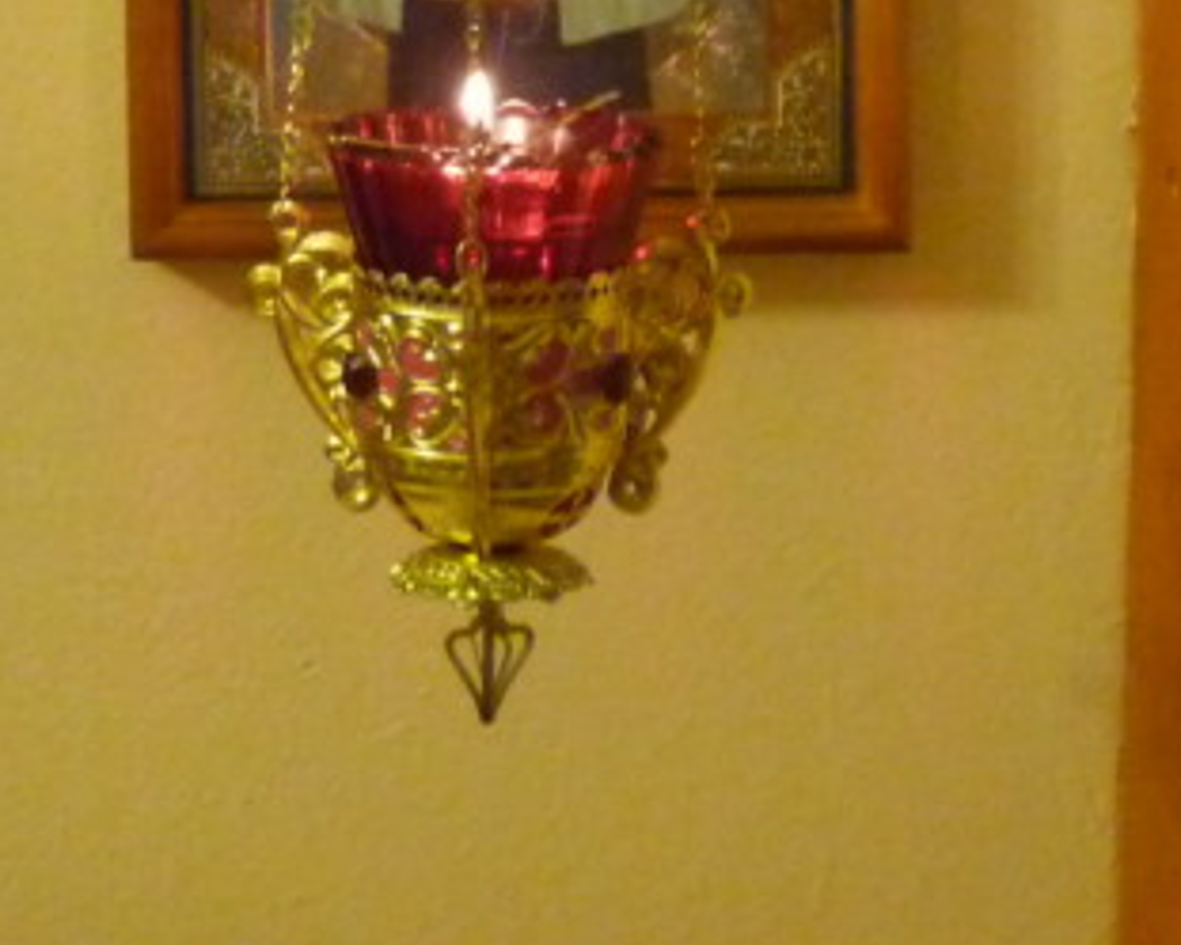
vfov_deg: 8.3
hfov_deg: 10.5
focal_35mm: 183
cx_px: 418
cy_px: -319
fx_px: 6398
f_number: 3.2
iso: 800
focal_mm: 10.1
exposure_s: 1/20
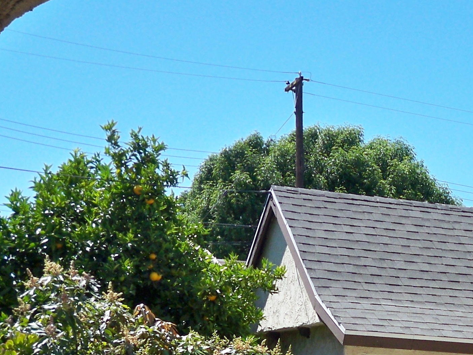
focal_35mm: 91
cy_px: 443
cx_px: 464
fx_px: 1243
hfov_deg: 20.9
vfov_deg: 15.6
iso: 80
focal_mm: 6.3
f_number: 8.7
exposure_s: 1/125
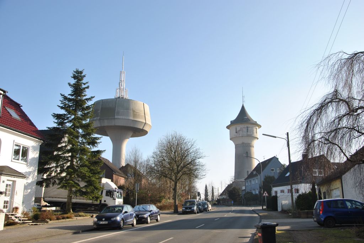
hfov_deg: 51.2
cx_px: 182
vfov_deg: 35.6
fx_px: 380
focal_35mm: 38
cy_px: 122
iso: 100
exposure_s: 1/200
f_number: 7.1
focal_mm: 25
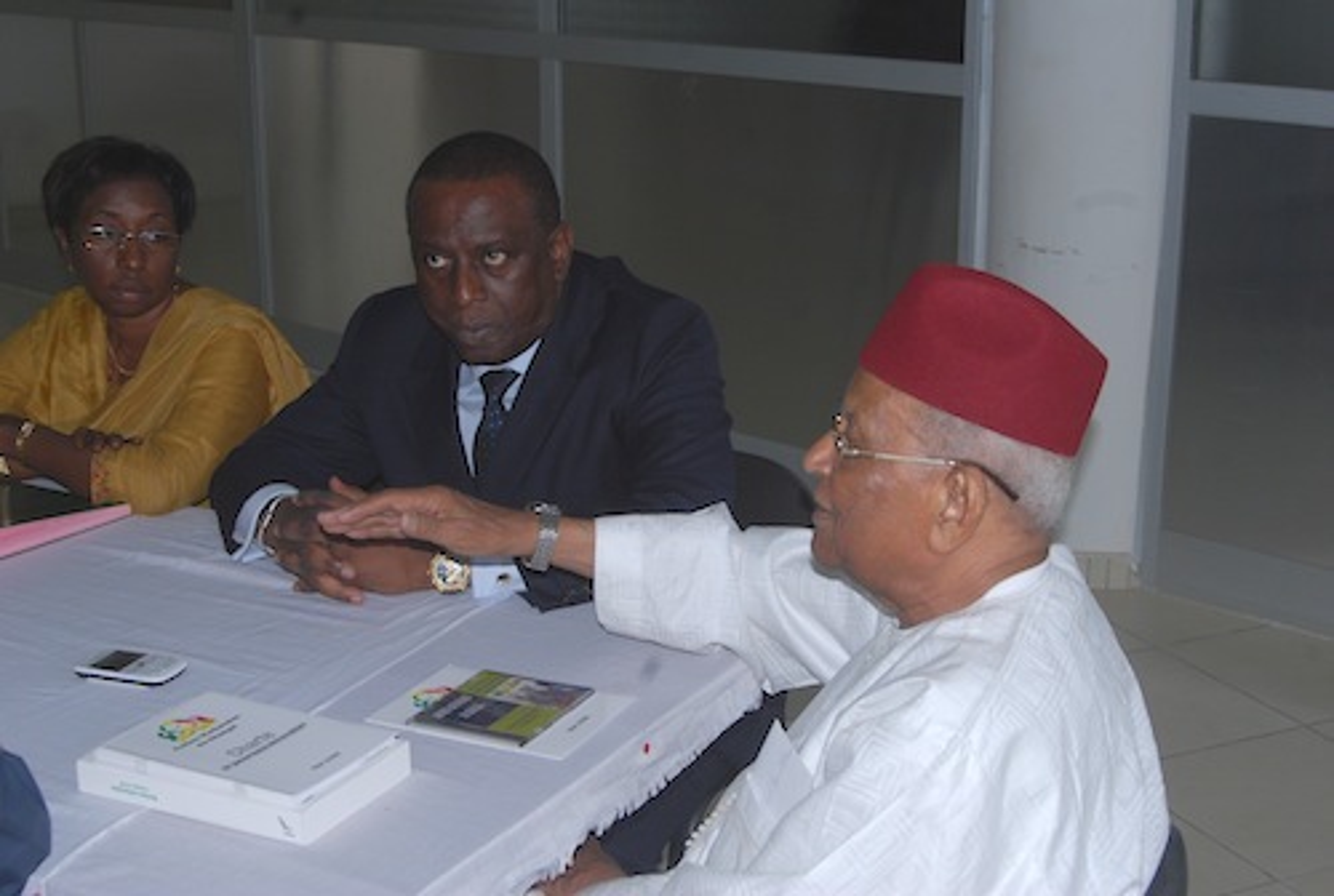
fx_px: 1950
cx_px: 667
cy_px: 448
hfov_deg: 37.8
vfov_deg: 25.9
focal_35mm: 52
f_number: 4.8
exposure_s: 1/60
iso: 200
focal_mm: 35
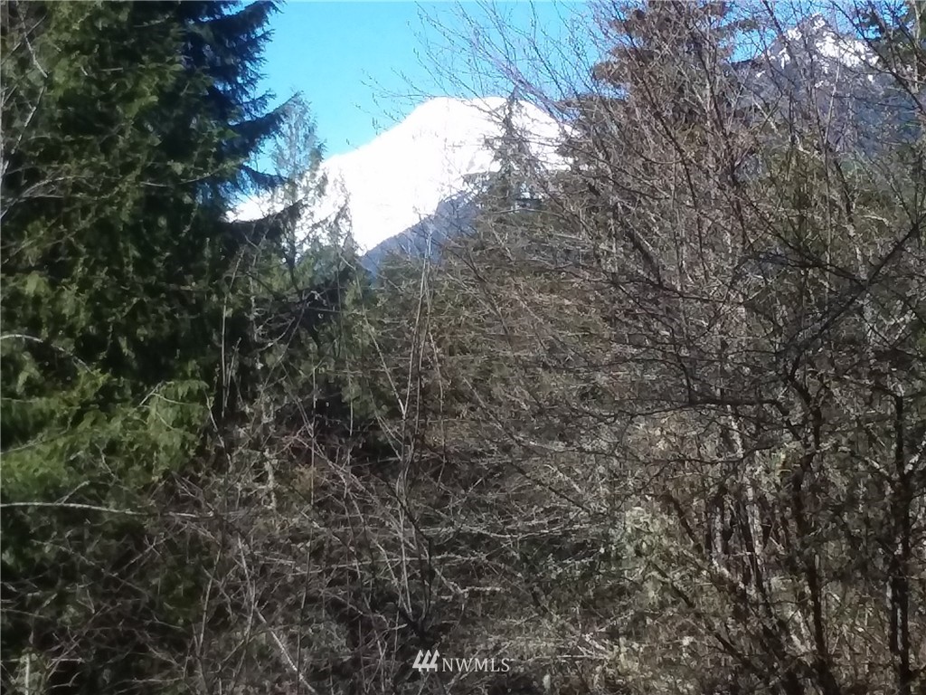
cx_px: 463
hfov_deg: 61.7
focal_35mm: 29
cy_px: 348
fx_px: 776
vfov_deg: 48.2
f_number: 1.9
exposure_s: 1/767
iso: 40
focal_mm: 2.47
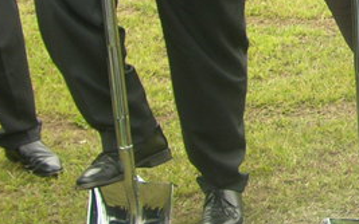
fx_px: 1360
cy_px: -51
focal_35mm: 139
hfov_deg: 13.9
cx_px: 566
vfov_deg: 9.3
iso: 50
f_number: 4
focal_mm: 8.9
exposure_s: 1/60
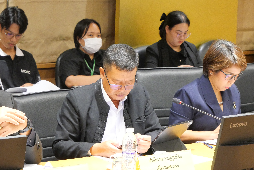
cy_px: 91
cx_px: 119
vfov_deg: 9.2
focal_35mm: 150
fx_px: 1059
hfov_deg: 13.7
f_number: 6.3
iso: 3200
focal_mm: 60
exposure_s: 1/25
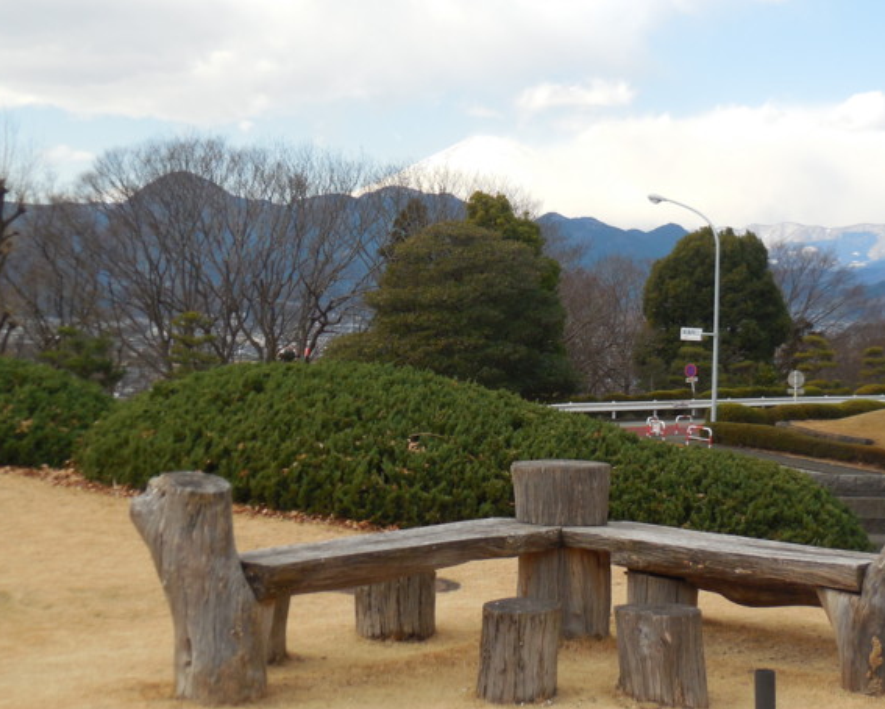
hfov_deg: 26.0
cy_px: 354
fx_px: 1913
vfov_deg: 21.0
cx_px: 507
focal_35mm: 73
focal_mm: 9.4
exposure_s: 1/500
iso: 125
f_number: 4
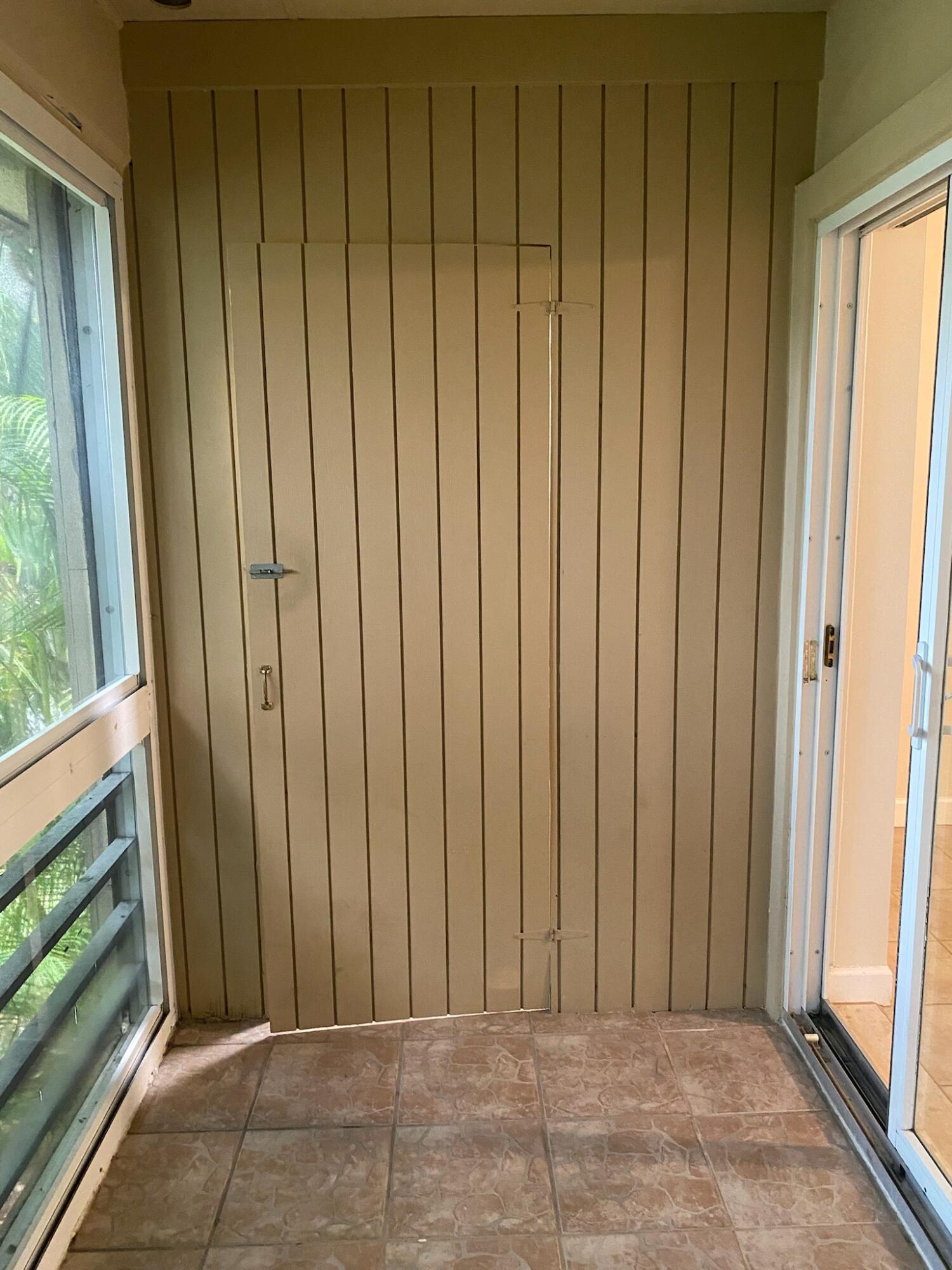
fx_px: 953
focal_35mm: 26
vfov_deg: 67.3
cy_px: 635
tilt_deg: -7.8
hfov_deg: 53.1
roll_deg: +0.4
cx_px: 476
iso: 500
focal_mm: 4.25
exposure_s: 1/30
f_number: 1.8
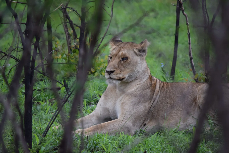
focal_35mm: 450
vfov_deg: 3.1
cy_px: 76
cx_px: 114
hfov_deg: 4.6
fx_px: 2863
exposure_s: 1/500
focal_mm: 300
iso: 1100
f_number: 5.6
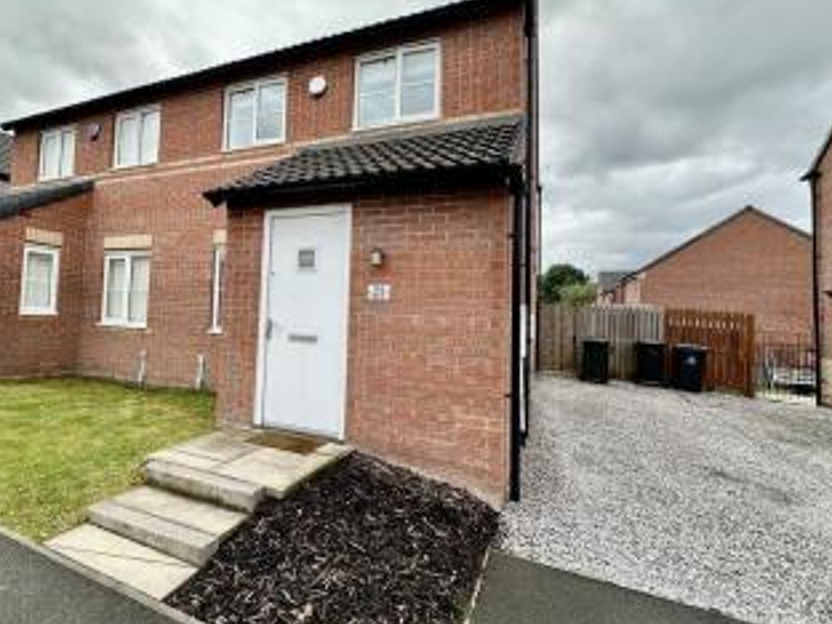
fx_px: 457
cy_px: 289
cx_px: 327
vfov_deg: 68.6
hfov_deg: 83.5
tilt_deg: +2.8
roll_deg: -2.3
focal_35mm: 19
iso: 40
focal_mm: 2.22
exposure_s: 1/711
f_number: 2.2
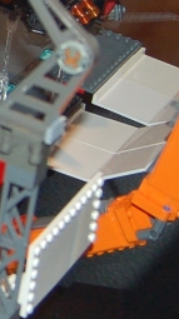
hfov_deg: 5.4
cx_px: -267
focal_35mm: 217
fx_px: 1835
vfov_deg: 9.8
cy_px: -38
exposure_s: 1/60
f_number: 3.8
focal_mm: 22
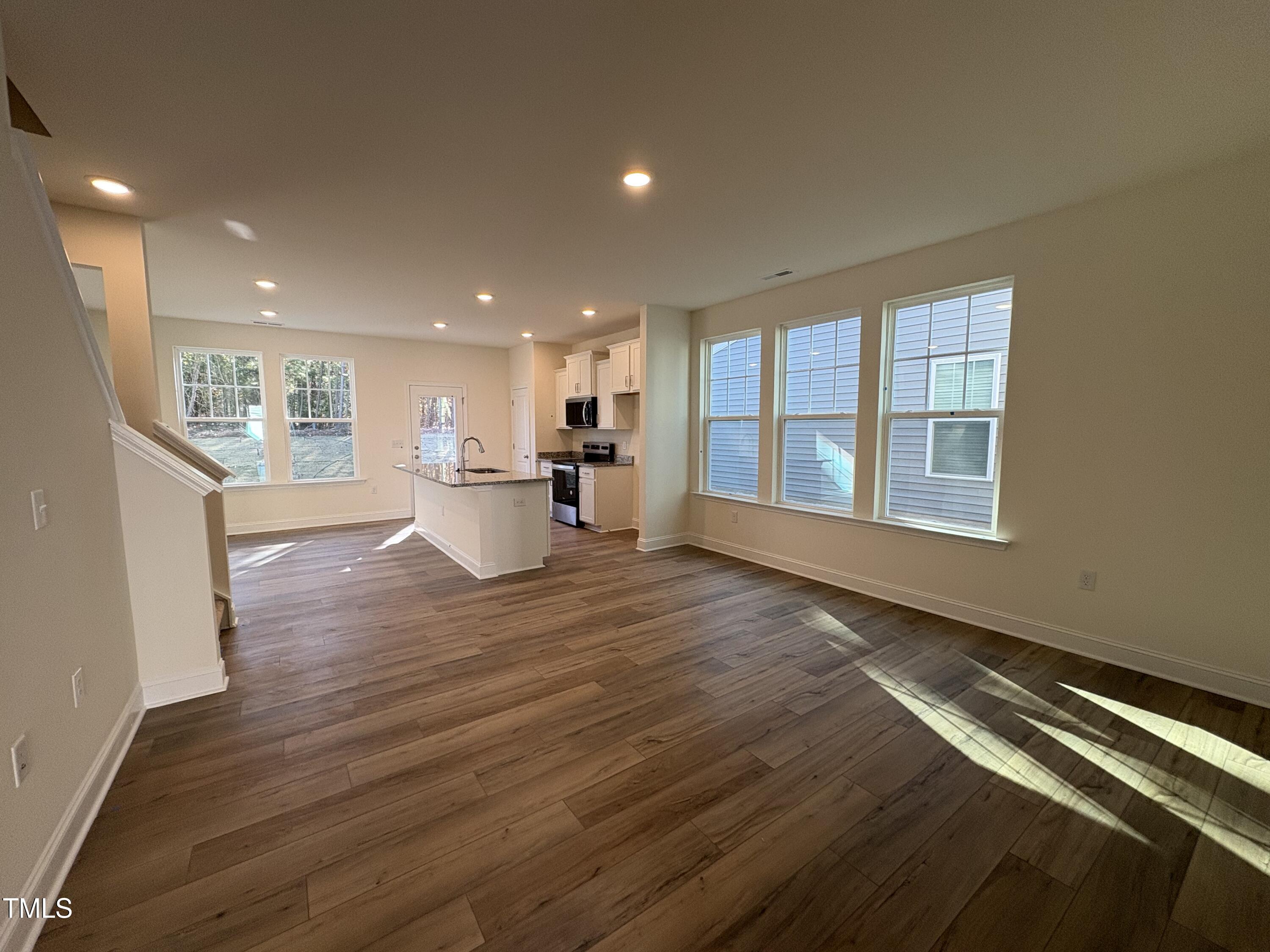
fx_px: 514
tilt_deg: -5.1
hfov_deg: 102.1
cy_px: 476
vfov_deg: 85.7
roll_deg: +0.6
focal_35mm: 14
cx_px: 635
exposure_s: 1/120
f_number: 2.2
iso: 125
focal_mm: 2.22
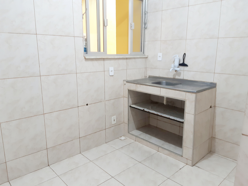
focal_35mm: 26
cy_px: 93
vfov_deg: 53.1
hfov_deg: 67.3
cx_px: 124
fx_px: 186
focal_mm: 3.92
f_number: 1.7
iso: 200
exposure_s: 1/30
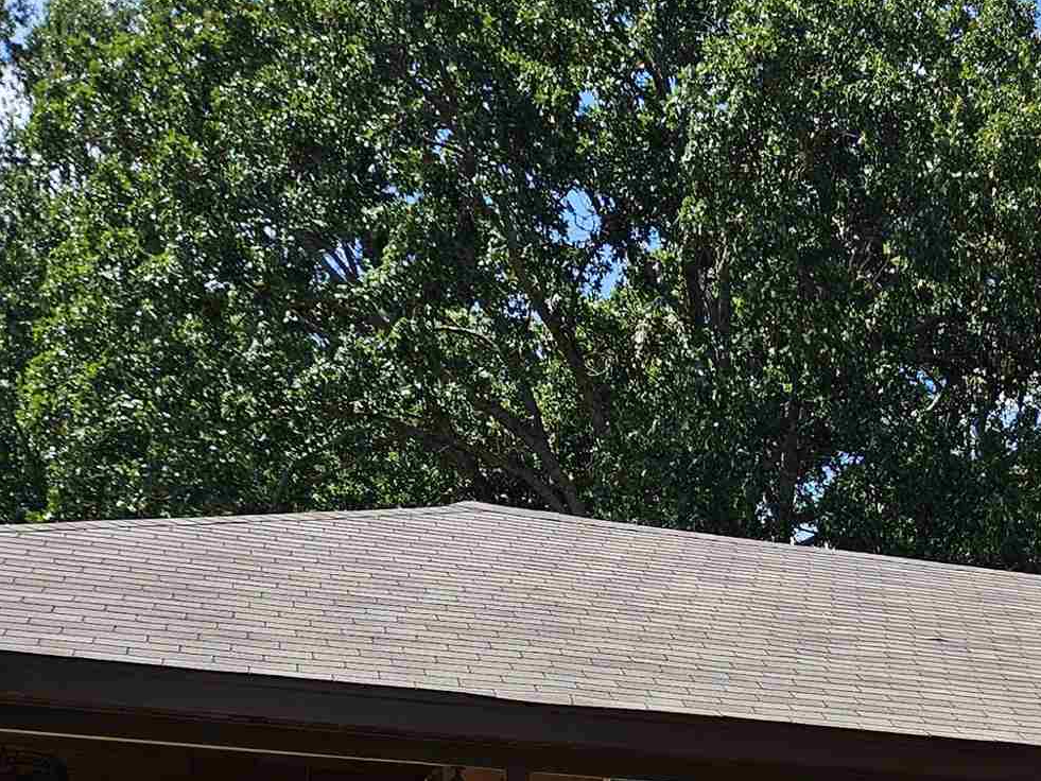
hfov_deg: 25.3
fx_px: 2166
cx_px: 1120
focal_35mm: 72
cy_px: 1097
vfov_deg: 18.6
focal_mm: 5.4
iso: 25
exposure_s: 1/1307
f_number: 1.8
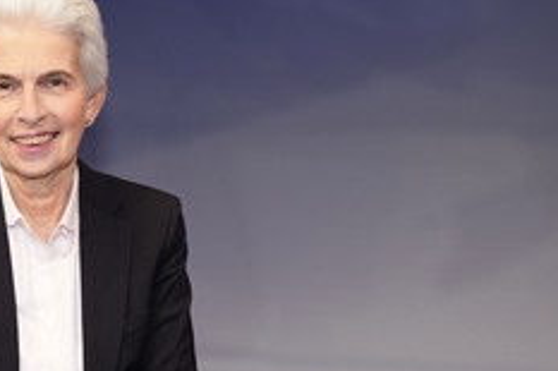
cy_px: 280
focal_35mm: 91
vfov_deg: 14.9
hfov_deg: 21.8
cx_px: 44
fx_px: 1409
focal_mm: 47
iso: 2000
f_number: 5.6
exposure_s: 1/125
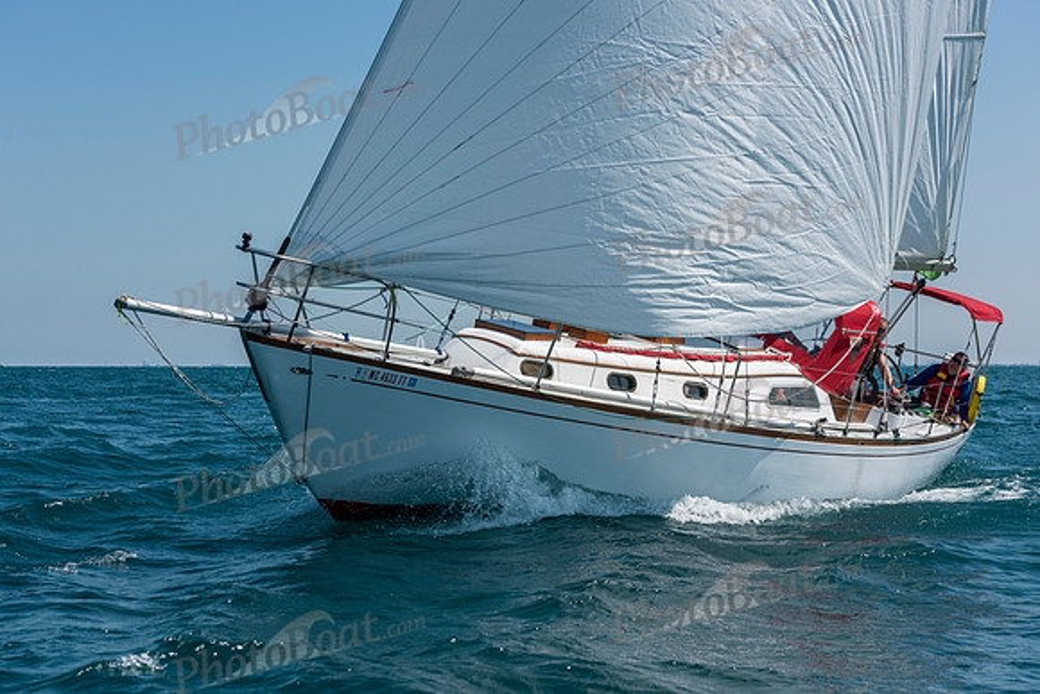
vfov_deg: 19.0
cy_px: 347
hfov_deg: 28.1
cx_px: 513
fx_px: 2074
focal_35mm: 72
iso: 250
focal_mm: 70
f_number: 8
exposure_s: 1/1250
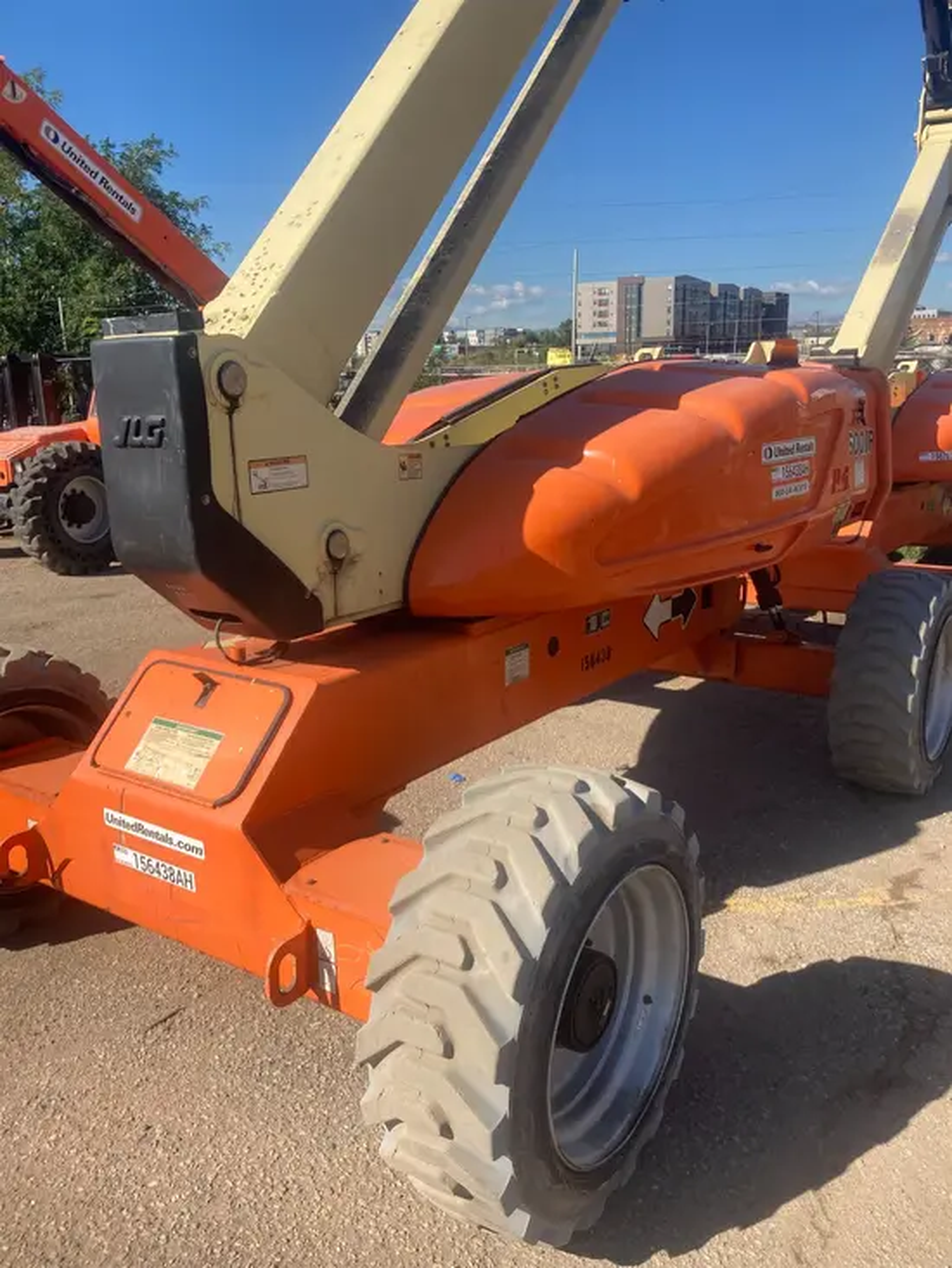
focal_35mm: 28
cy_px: 634
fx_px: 1026
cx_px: 476
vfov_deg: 63.4
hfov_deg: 49.8
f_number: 1.8
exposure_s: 1/1473
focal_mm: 3.99
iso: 20
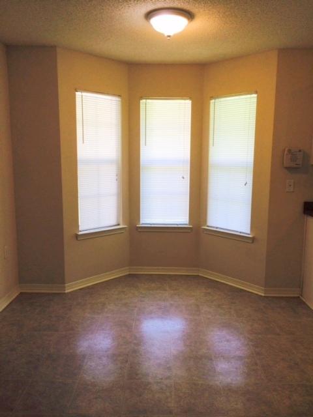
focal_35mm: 30
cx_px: 156
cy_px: 208
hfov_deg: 46.8
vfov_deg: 60.0
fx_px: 362
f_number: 2.2
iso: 64
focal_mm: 4.12
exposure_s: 1/100
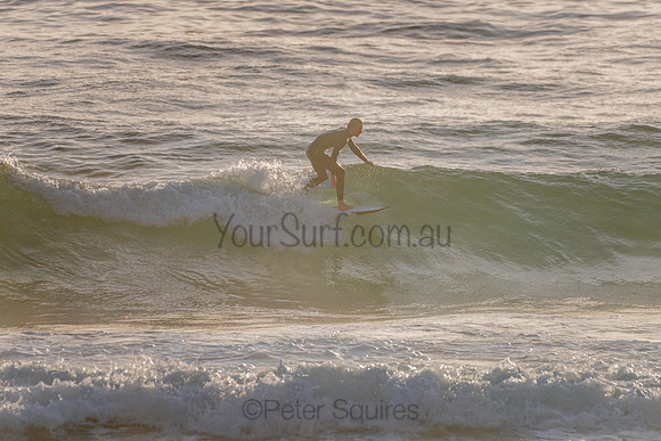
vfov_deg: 2.2
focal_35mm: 613
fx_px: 11256
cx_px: 322
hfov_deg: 3.4
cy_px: 214
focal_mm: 500
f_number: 5.6
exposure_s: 1/2000
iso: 110
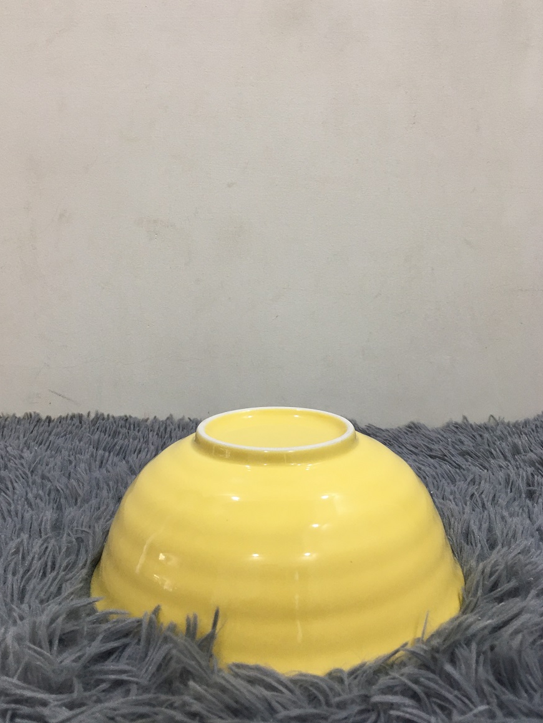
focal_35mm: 30
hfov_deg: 46.8
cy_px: 352
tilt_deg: -9.6
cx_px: 270
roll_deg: -0.5
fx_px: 627
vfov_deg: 60.0
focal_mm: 4.15
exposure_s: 1/33
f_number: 2.2
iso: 64
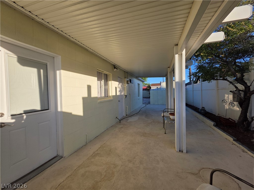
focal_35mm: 13
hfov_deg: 106.2
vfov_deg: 89.9
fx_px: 95
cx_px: 127
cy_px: 95
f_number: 1.9
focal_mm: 2.2
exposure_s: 1/1576
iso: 40
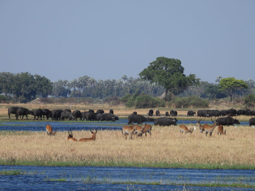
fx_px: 3190
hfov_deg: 4.6
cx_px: 128
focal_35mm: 433
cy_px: 96
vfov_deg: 3.4
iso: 100
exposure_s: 1/800
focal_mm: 77.8
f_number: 5
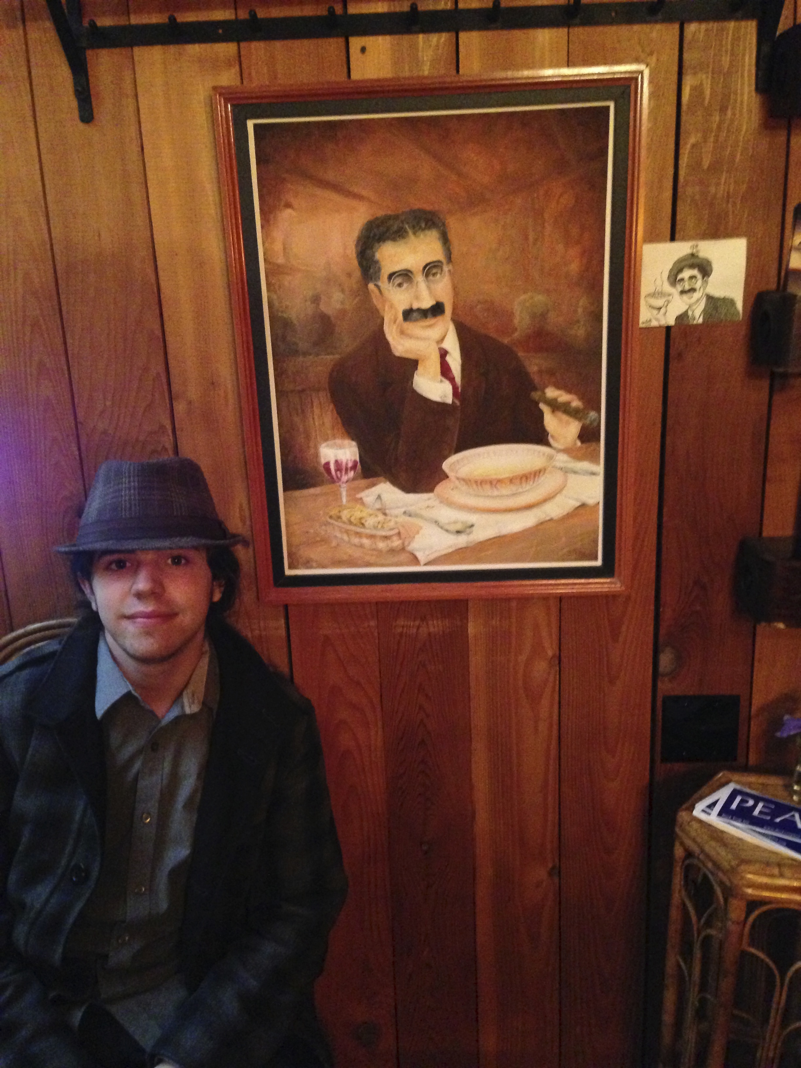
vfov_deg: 55.4
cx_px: 400
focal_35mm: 33
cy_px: 534
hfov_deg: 42.9
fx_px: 1018
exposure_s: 1/15
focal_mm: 4.13
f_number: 2.4
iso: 800
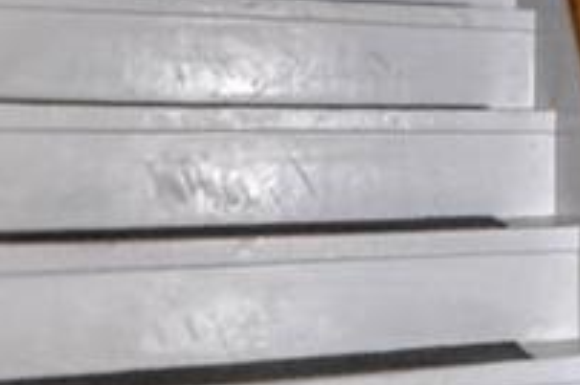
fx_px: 1222
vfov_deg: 17.8
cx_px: 1192
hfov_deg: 17.7
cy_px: 108
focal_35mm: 76
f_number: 4.5
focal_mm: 10
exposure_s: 1/60
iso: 320
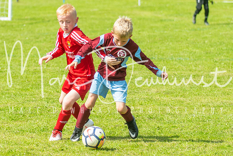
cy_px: 52
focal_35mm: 282
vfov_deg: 4.9
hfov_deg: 7.3
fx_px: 1825
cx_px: 76
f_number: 3.2
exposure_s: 1/2500
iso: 250
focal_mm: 98
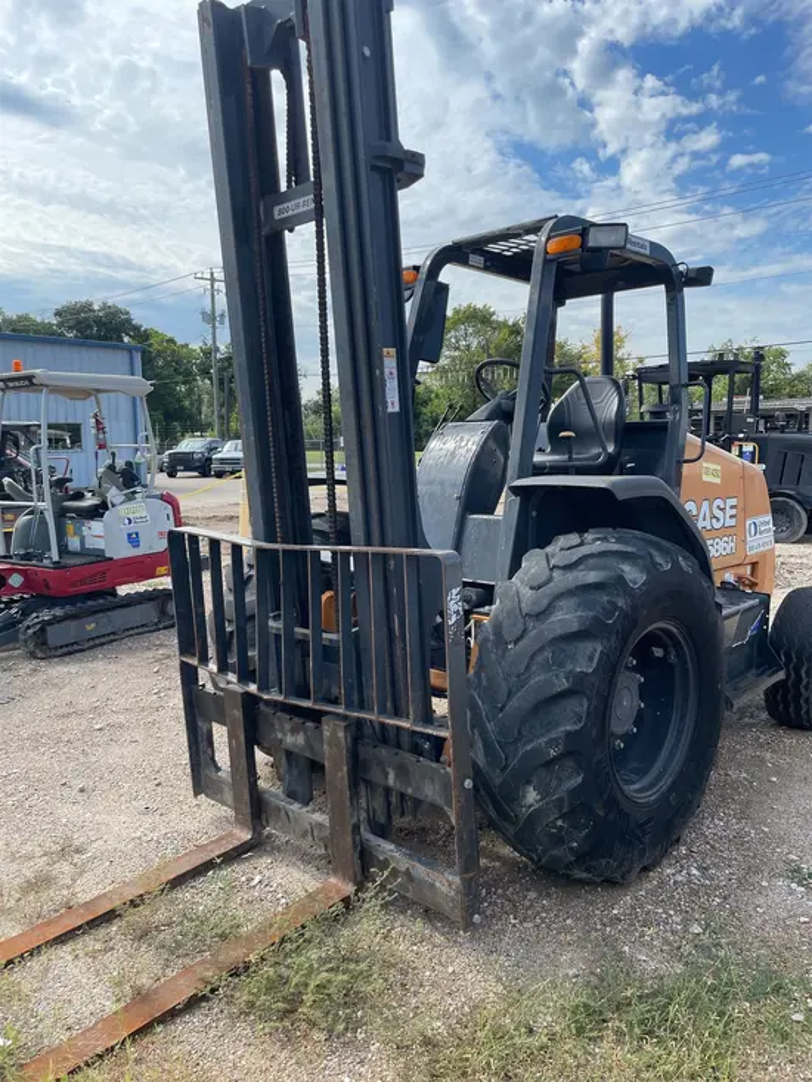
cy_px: 541
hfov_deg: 53.1
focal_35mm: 26
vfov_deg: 67.3
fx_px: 813
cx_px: 406
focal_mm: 4.2
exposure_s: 1/2257
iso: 32
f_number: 1.6
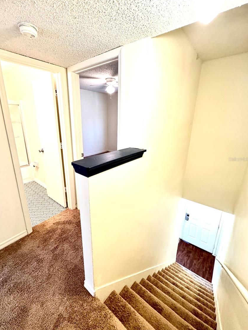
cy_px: 159
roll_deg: -0.1
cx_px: 116
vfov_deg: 98.1
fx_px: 143
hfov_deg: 81.7
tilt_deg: -16.3
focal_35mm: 15
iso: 250
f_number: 2.2
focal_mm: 2.22
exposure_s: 1/60
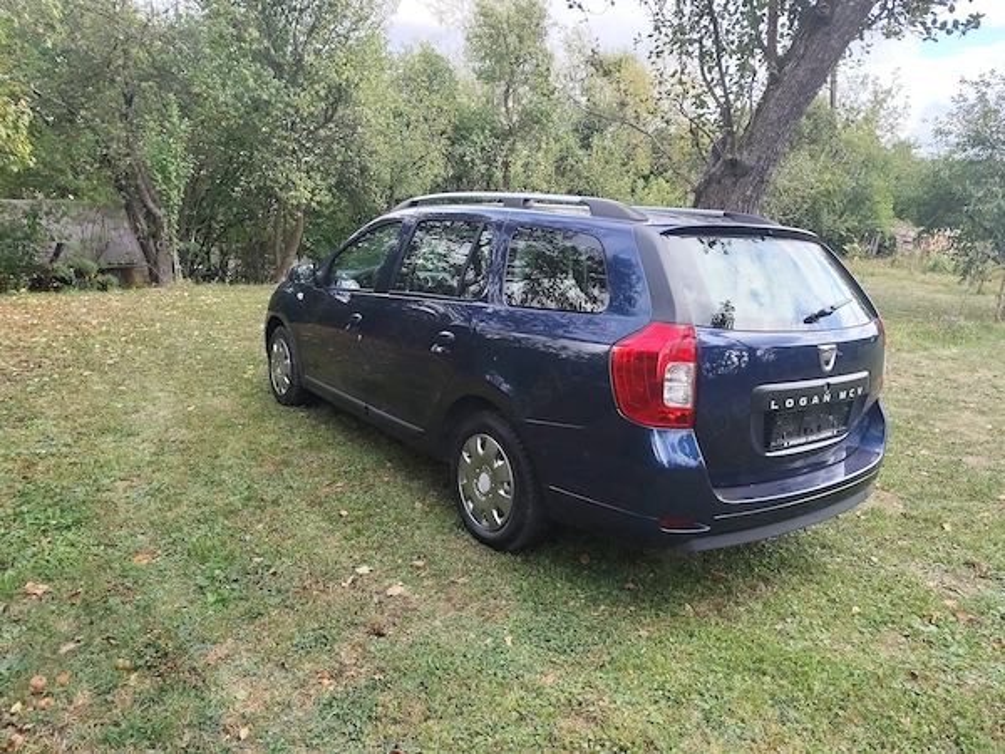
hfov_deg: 73.9
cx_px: 502
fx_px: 668
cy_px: 377
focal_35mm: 23
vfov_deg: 58.9
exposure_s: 1/417
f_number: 1.65
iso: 50
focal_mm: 6.19
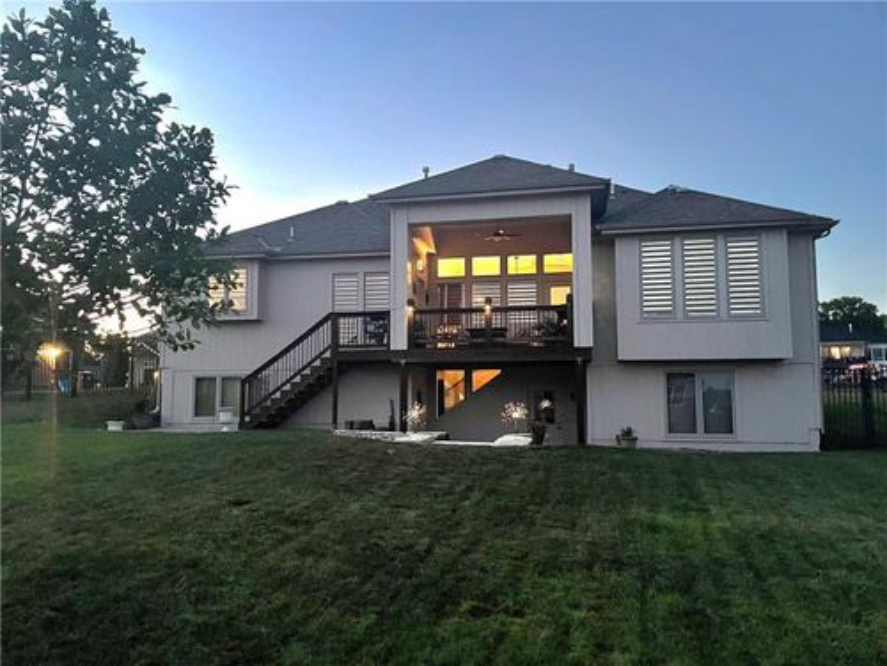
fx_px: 666
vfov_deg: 53.1
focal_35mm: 26
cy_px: 333
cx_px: 444
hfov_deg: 67.3
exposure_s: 1/30
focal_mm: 4.2
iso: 800
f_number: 1.6
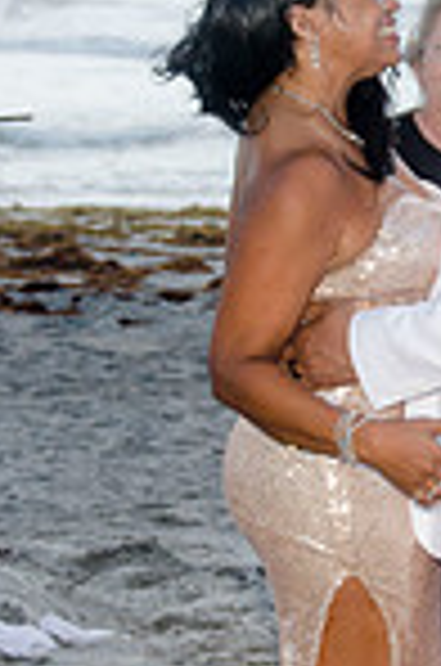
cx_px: 405
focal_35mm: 183
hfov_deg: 7.4
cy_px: 288
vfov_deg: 11.3
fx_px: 3378
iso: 200
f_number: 5.6
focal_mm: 40
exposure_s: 1/60
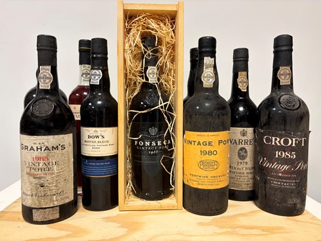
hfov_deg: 67.3
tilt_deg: -4.6
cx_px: 160
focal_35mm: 26
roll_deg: +1.9
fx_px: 241
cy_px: 120
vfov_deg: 53.1
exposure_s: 1/50
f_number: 1.6
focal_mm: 5.96
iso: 125
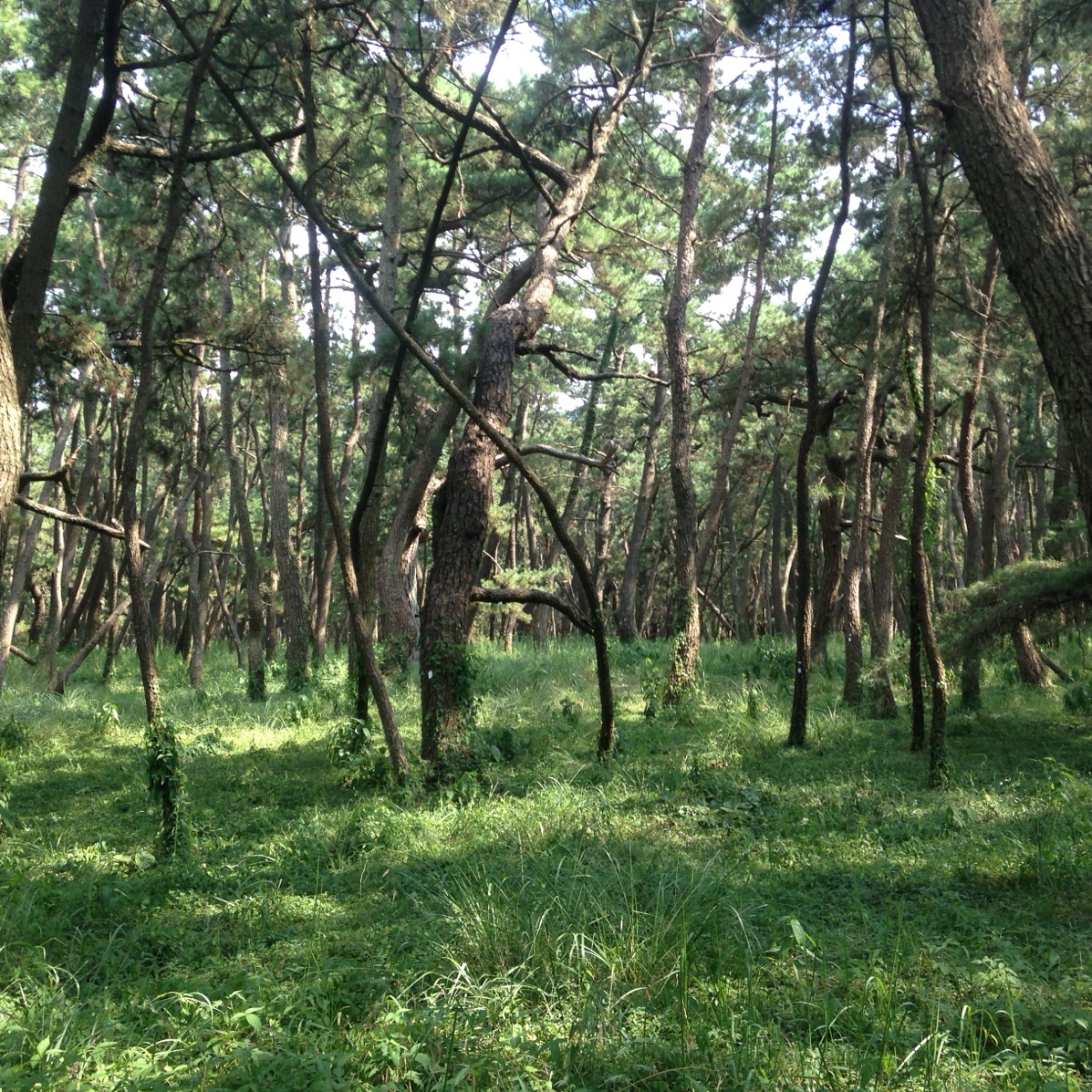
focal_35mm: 39
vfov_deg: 42.8
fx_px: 1392
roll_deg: +0.4
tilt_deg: +6.0
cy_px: 546
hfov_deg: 42.8
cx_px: 590
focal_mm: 4.12
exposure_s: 1/142
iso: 50
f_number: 2.4
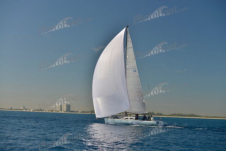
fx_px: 440
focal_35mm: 70
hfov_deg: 28.8
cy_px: 76
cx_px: 113
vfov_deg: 19.5
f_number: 5.6
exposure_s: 1/800
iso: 200
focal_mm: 70
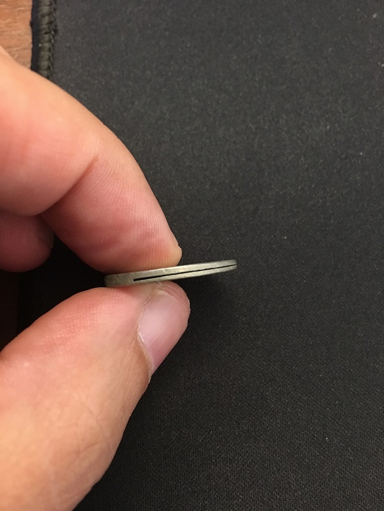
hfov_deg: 48.3
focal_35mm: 29
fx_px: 429
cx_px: 192
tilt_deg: -77.7
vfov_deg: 61.6
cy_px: 256
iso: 200
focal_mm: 4.15
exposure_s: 1/17
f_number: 2.2
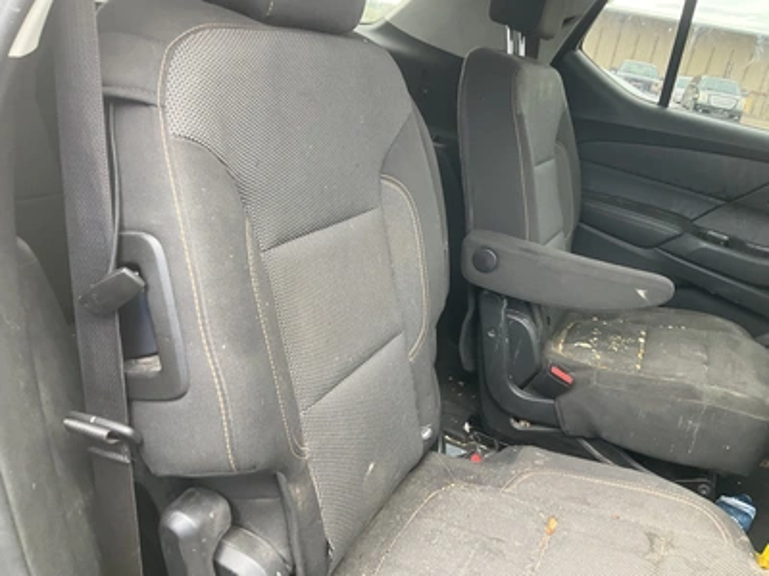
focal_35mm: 29
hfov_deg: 61.7
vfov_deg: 48.2
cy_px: 288
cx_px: 384
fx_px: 644
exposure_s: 1/112
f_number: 1.8
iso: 64
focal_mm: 3
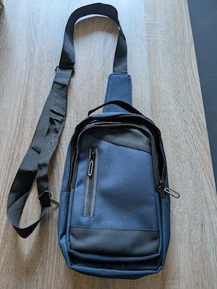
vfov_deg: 71.5
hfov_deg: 57.0
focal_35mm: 24
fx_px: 200
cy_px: 144
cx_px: 108
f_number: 1.68
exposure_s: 1/62.5
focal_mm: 6.9
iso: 614
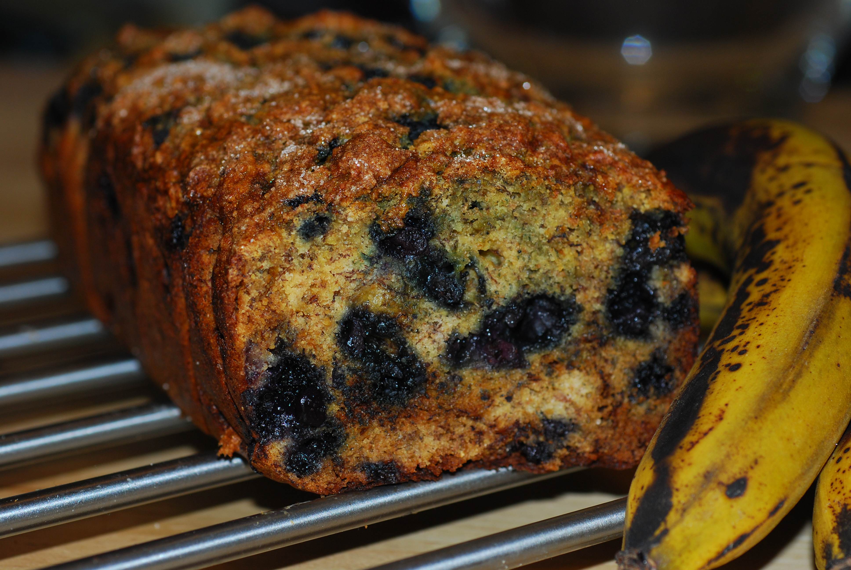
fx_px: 2130
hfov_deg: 22.6
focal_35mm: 90
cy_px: 285
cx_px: 426
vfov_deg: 15.2
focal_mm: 60
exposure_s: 1/60
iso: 200
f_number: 5.6
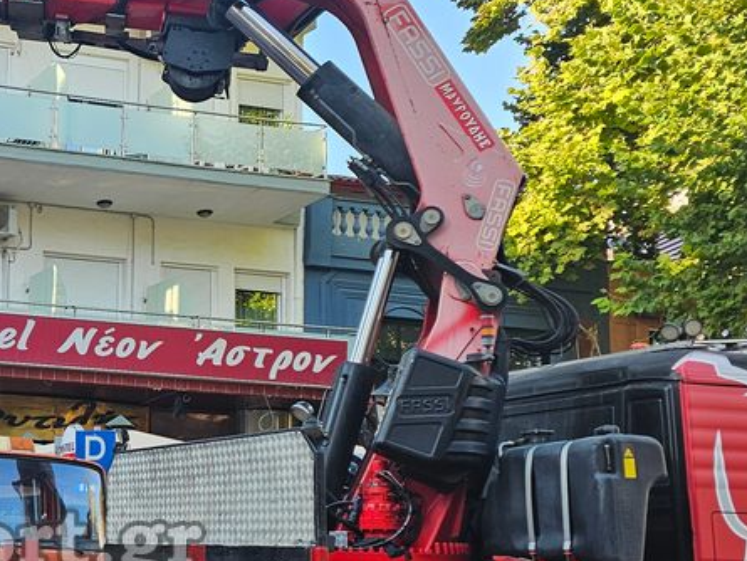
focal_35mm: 62
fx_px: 1338
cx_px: -123
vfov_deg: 23.6
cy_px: 356
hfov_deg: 27.8
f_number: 1.7
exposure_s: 1/180
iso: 25
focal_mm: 6.3
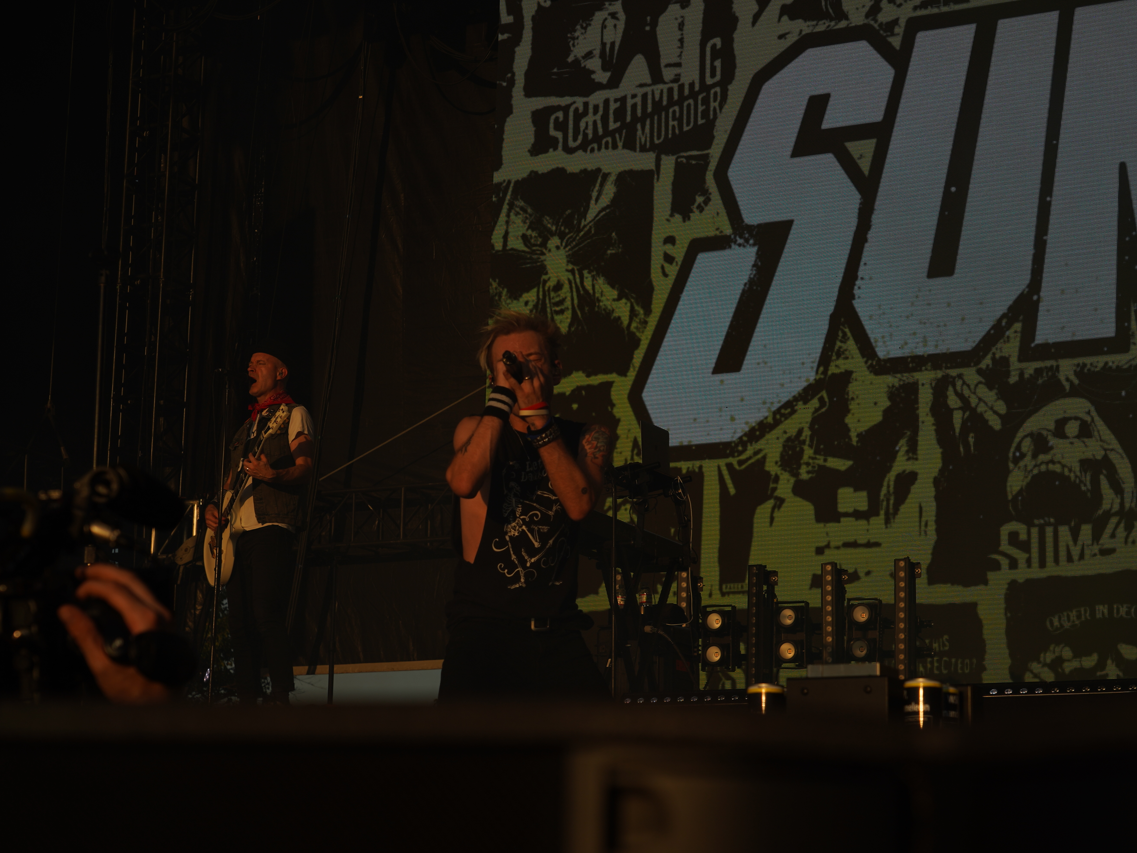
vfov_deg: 21.3
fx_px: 2266
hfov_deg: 28.2
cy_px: 429
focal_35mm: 69
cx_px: 564
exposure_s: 1/640
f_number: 8
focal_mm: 63
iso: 100
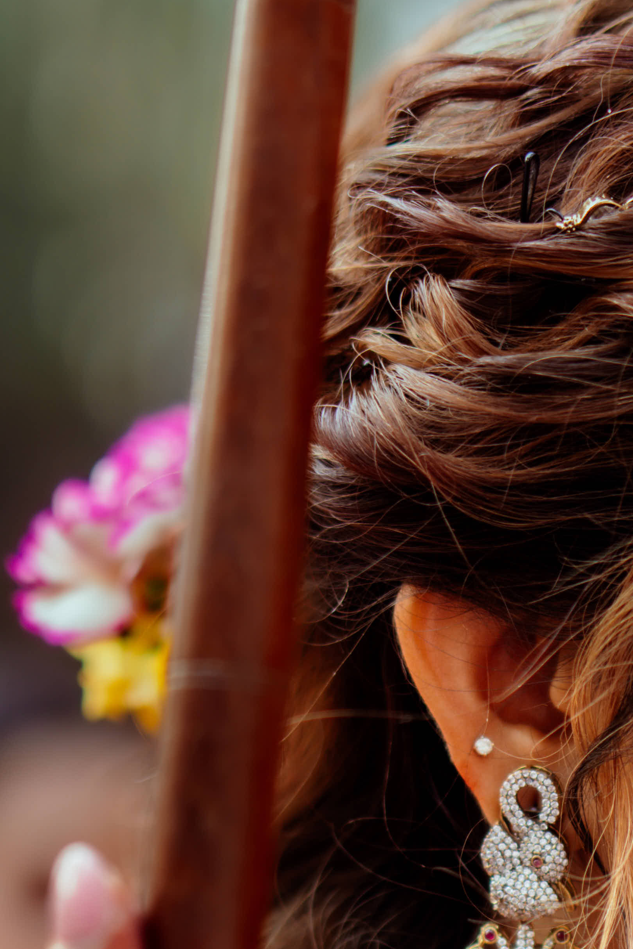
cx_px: 690
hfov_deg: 8.3
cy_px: 735
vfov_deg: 12.5
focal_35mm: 164
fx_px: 4323
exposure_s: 1/250
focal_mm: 50
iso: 125
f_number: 1.4
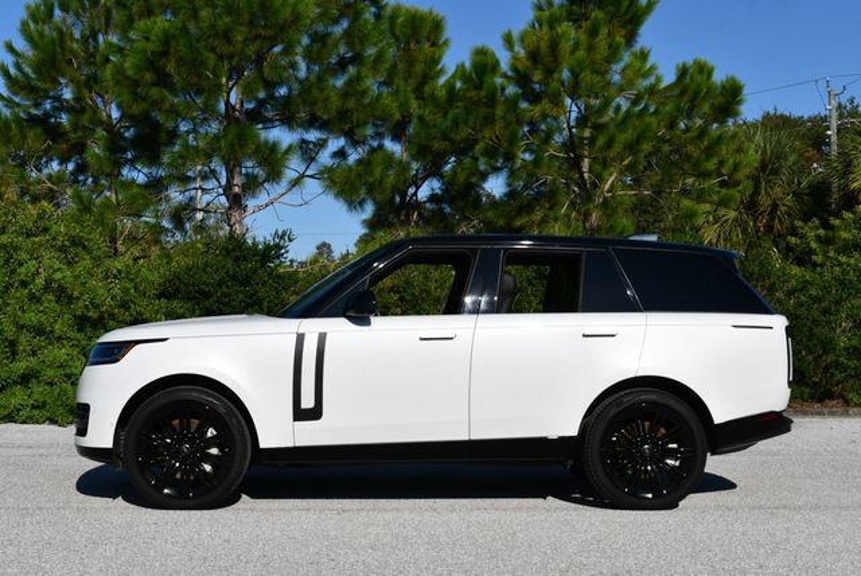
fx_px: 1341
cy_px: 288
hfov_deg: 35.6
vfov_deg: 24.2
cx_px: 430
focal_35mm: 56
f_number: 10
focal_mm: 28
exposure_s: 1/400
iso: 100
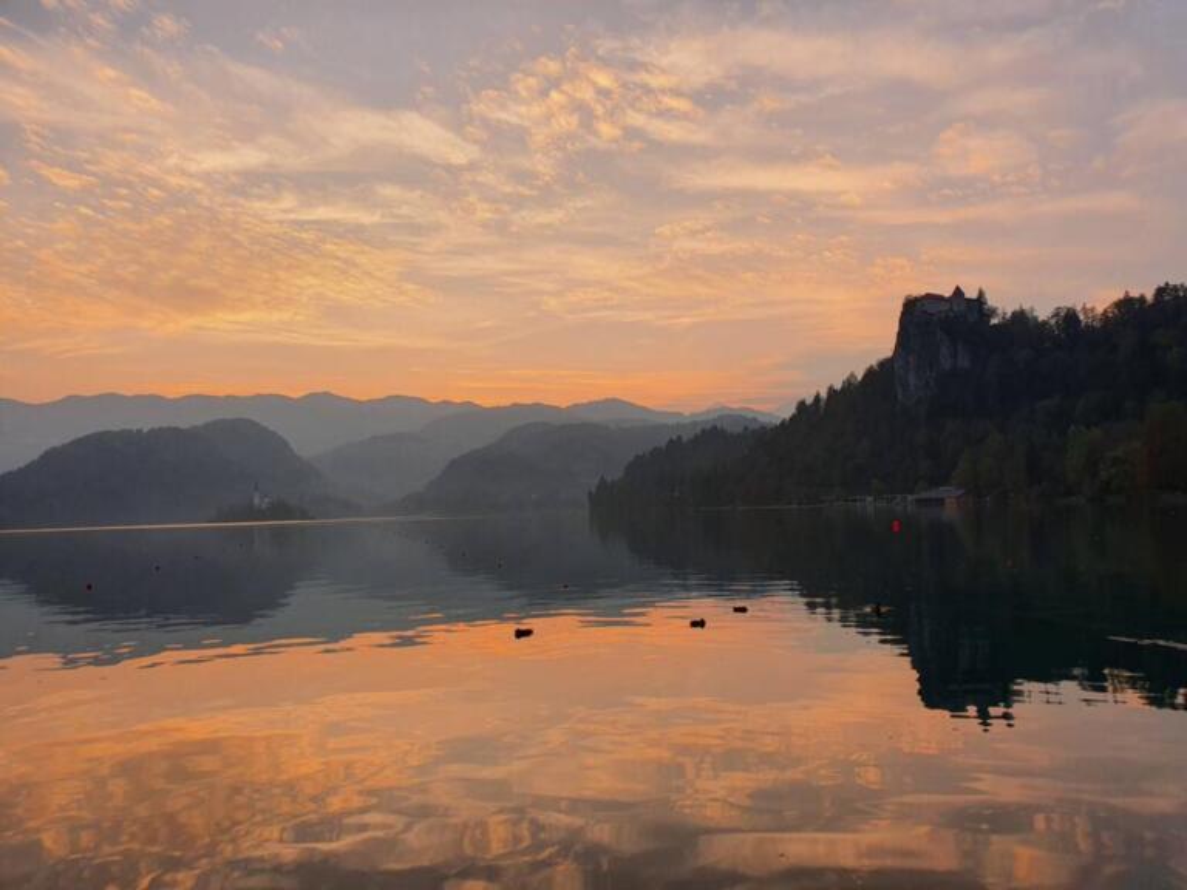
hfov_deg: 67.3
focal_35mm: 26
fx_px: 892
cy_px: 445
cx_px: 594
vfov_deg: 53.1
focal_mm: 4.32
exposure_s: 1/668
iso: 50
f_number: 2.4
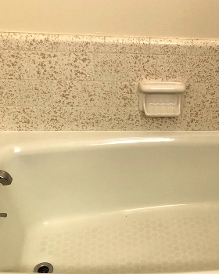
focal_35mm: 50
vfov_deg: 37.1
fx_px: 405
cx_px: 187
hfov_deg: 29.3
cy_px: 171
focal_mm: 3.99
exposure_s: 1/17
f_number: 1.8
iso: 40
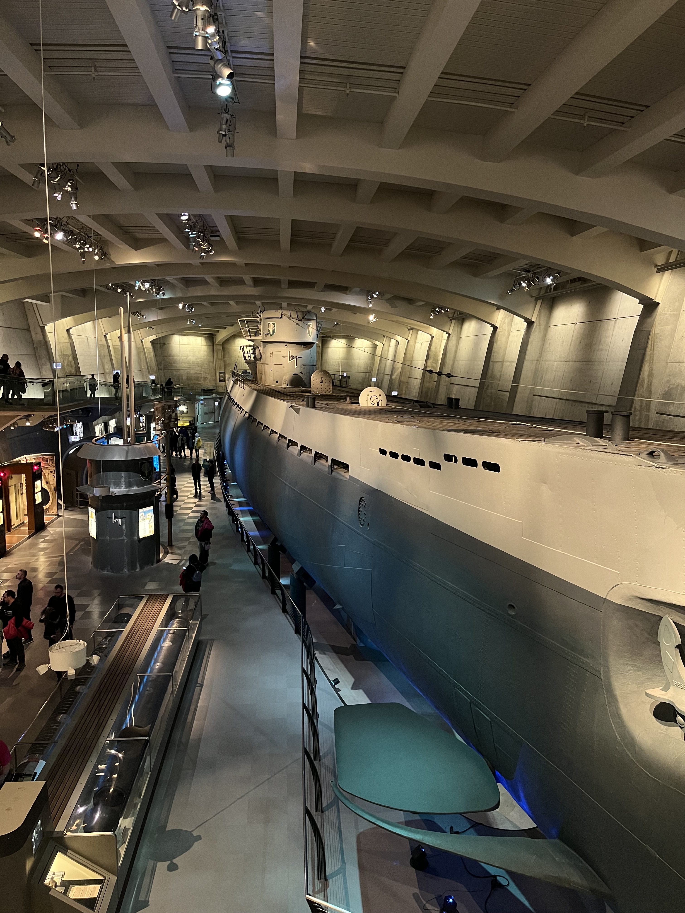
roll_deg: -0.1
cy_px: 456
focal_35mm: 26
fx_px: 686
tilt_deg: -8.1
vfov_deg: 67.3
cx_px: 342
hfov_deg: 53.1
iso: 500
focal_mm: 5.1
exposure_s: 1/30
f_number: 1.6
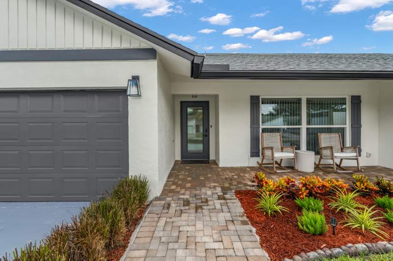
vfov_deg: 73.6
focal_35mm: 16
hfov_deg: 96.8
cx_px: 196
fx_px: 175
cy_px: 130
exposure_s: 1/30
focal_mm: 16
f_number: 8
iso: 100
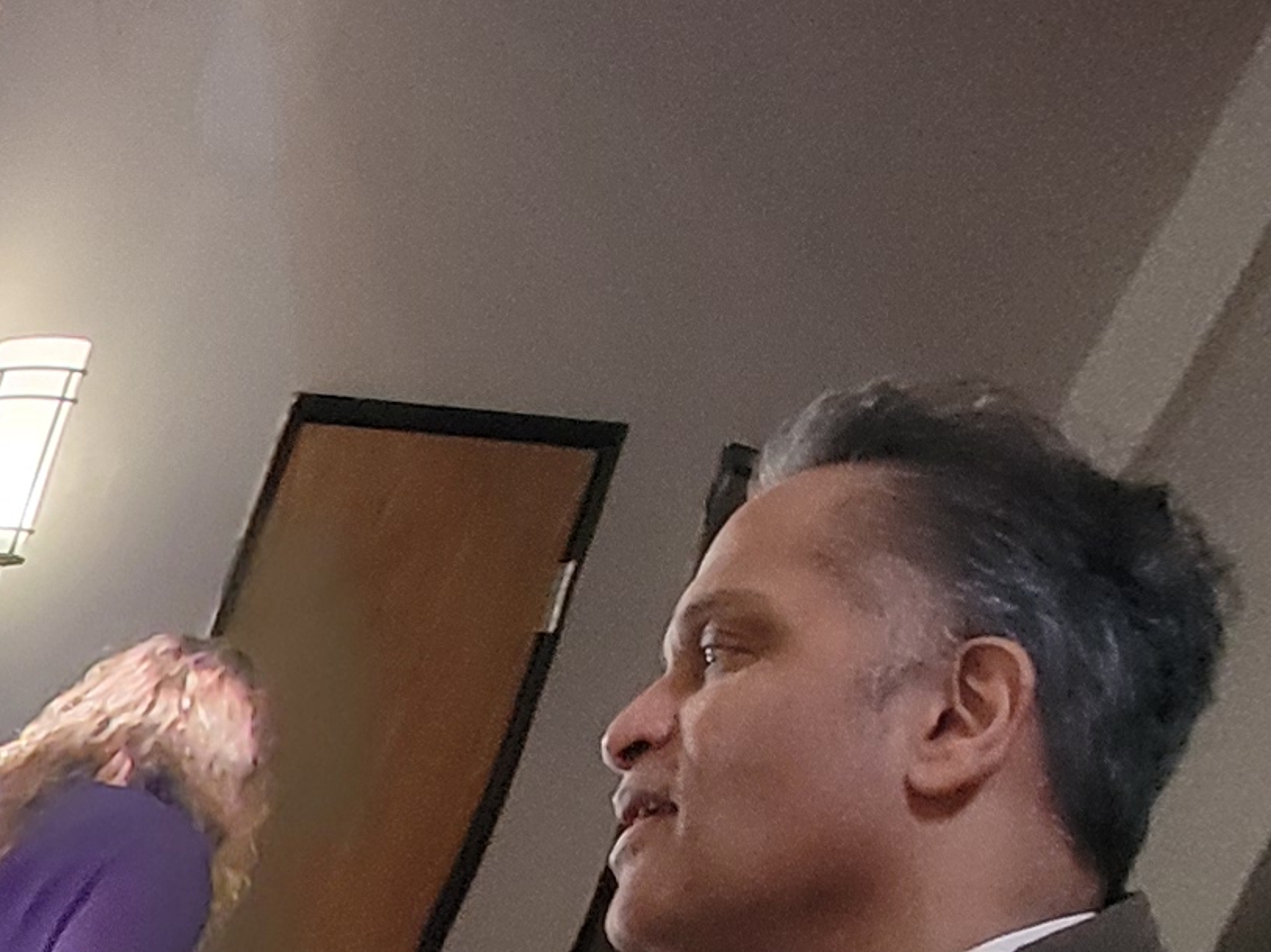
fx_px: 2349
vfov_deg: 16.1
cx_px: -1765
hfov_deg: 15.3
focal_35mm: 64
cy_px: 2042
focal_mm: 2.2
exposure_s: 1/60
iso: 250
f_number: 2.2
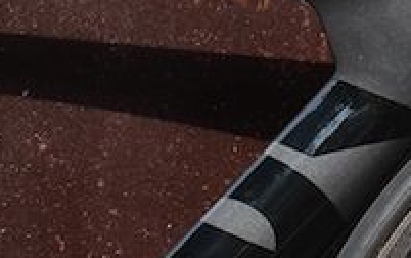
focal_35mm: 188
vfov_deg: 7.0
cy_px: 263
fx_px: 2108
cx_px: 86
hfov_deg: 11.1
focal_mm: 19
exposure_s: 1/200
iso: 100
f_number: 5.6
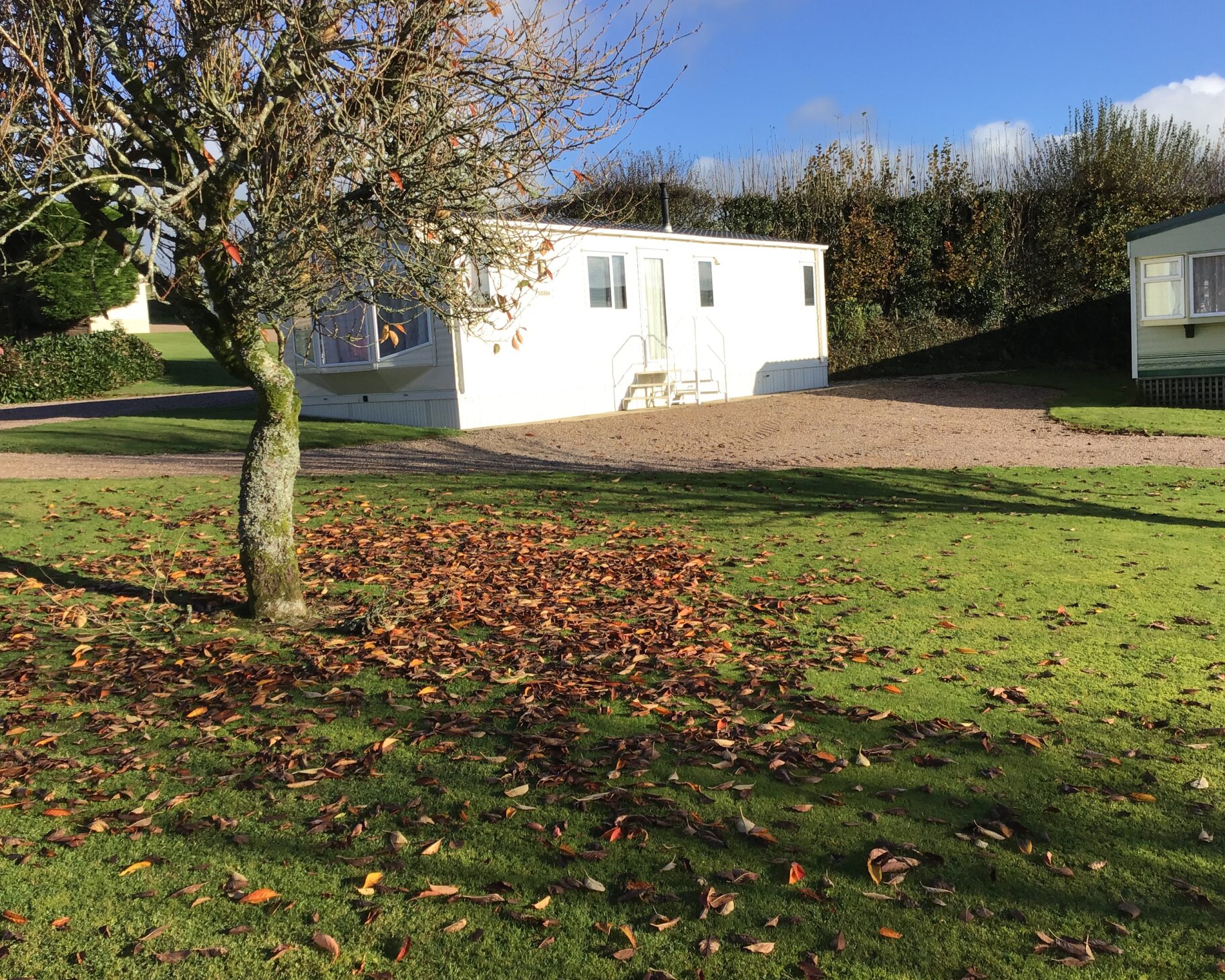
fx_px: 1196
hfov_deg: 54.2
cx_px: 617
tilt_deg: -7.2
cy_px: 495
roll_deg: +3.9
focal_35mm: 33
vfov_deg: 44.5
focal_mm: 3.3
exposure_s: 1/831
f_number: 2.4
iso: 25
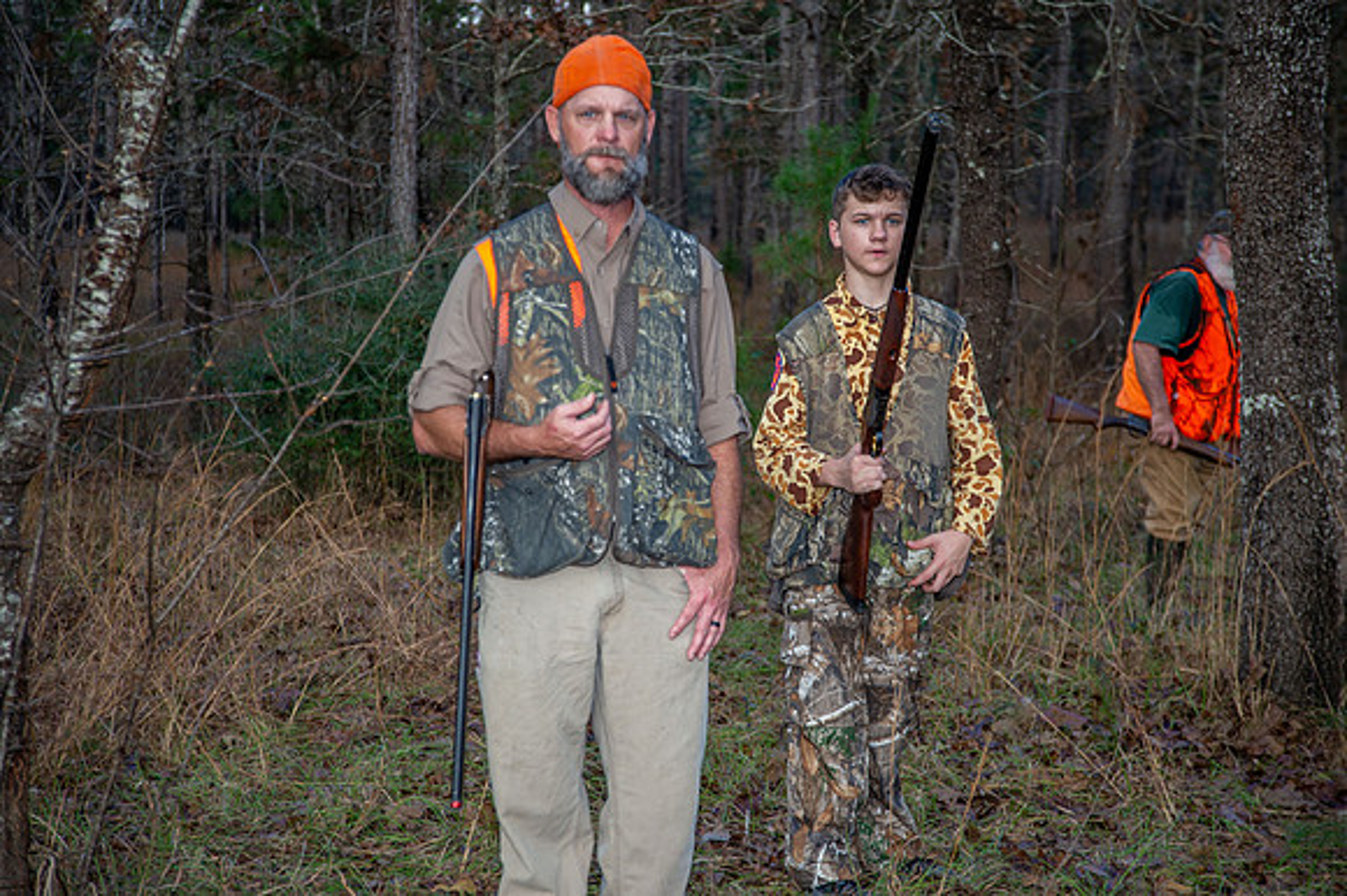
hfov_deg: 28.1
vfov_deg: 18.9
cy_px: 448
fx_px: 2692
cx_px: 674
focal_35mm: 72
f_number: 5
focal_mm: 72
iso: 250
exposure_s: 1/100
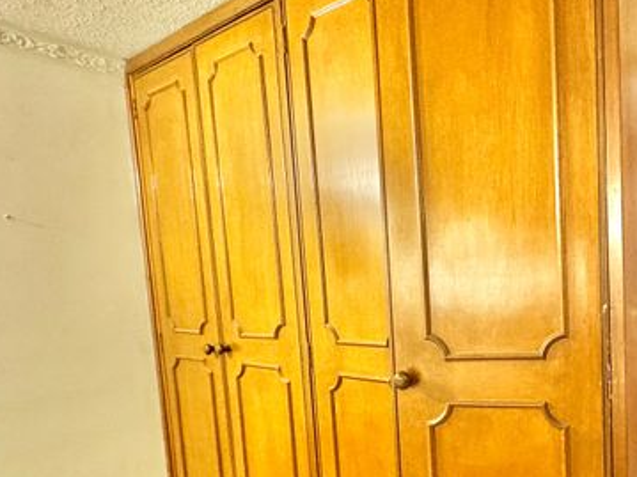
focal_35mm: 26
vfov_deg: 52.0
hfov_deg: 58.1
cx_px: 569
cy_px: 317
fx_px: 478
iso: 400
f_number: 2.2
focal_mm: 2.22
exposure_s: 1/60
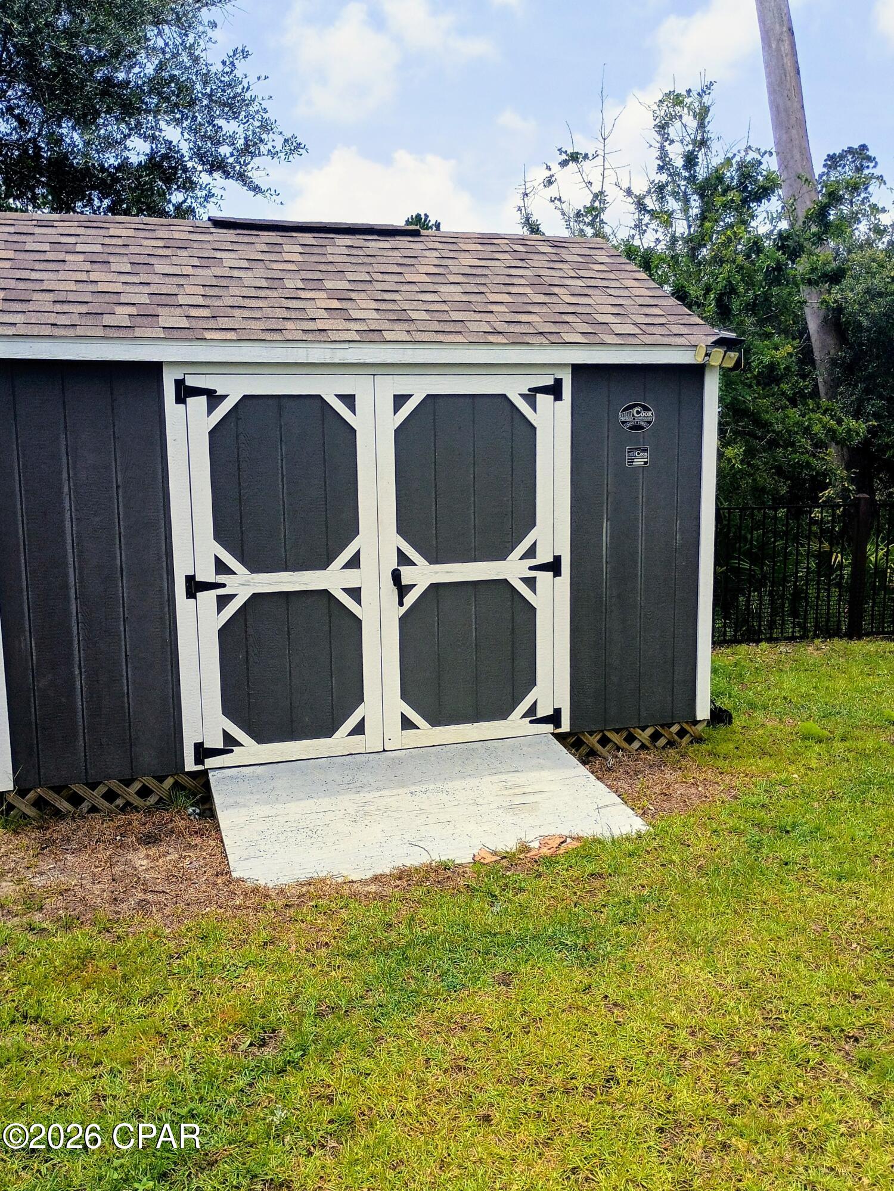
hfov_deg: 48.2
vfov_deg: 61.7
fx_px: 999
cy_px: 596
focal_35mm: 29
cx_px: 447
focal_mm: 4.27
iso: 100
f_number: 1.8
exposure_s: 1/1142
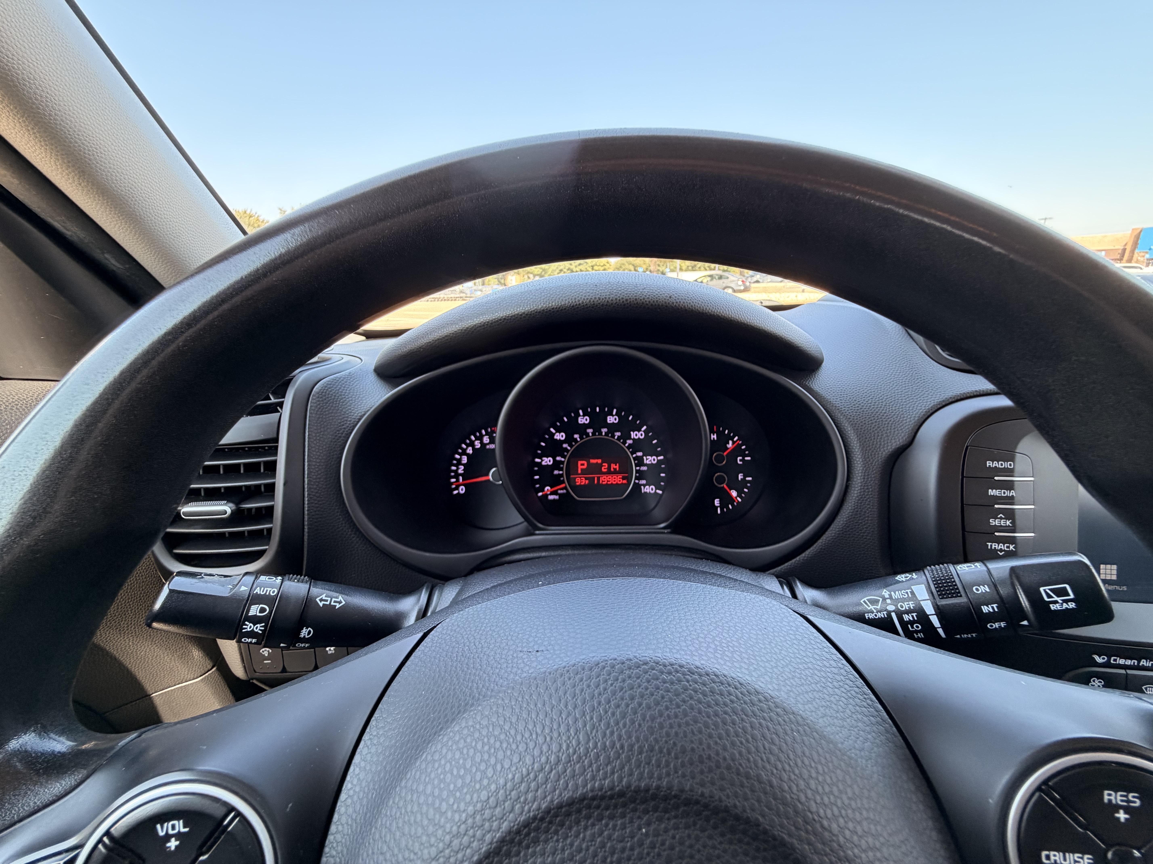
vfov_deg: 85.7
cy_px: 432
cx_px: 576
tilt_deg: -18.2
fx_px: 466
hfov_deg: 102.1
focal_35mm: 14
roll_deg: +2.0
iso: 125
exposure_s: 1/121
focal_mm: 2.22
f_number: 2.2
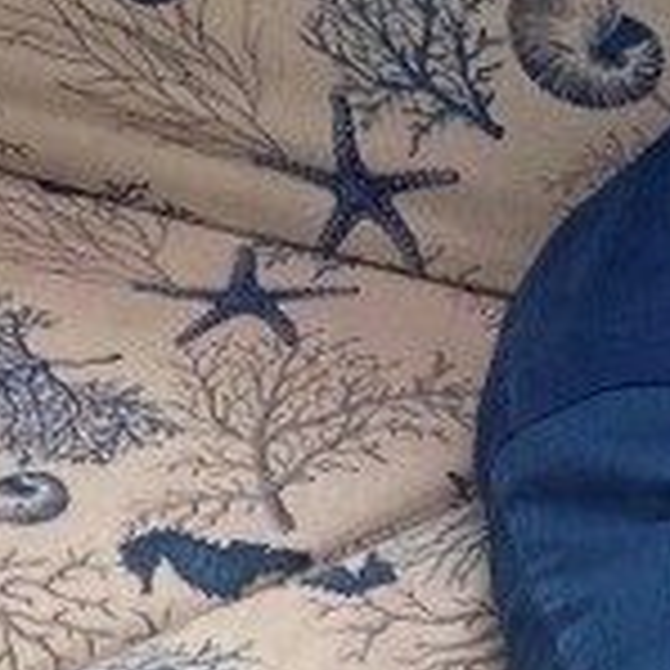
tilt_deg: -24.1
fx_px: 3241
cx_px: -603
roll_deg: +4.3
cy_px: -202
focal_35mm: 148
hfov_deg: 10.9
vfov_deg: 11.5
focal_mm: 4.25
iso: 50
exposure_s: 1/121
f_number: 1.8
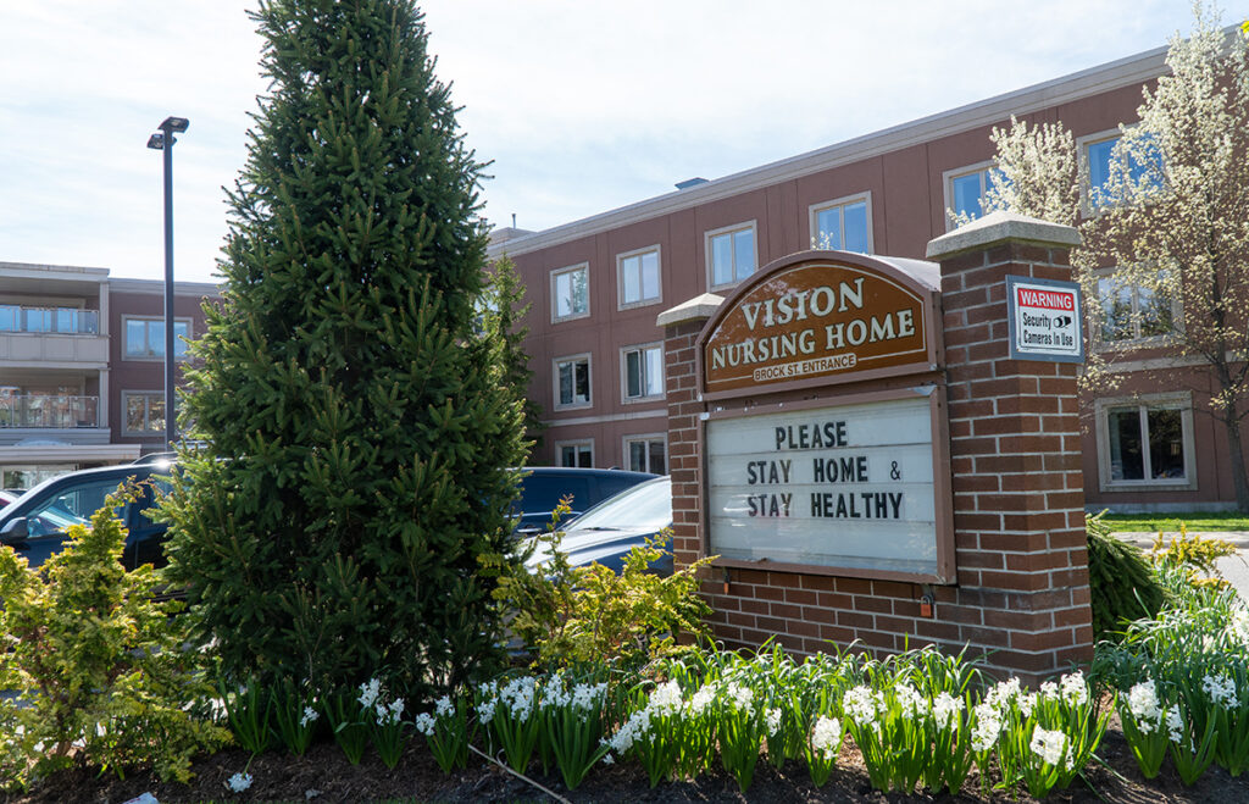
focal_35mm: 29
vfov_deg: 43.7
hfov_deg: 63.8
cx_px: 620
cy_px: 395
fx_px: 1003
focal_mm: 18
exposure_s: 1/320
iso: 160
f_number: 6.3
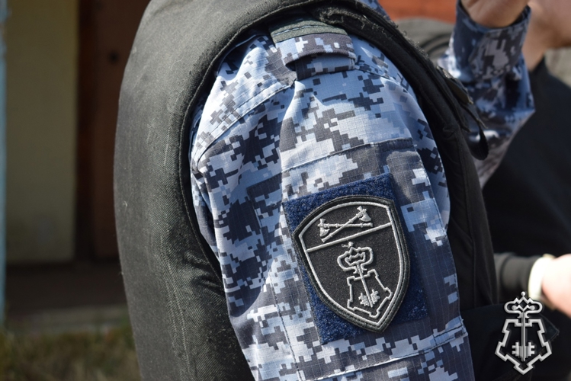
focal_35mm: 72
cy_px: 190
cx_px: 286
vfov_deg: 18.9
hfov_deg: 28.1
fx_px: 1142
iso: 640
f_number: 5.3
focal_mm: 48
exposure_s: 1/1000
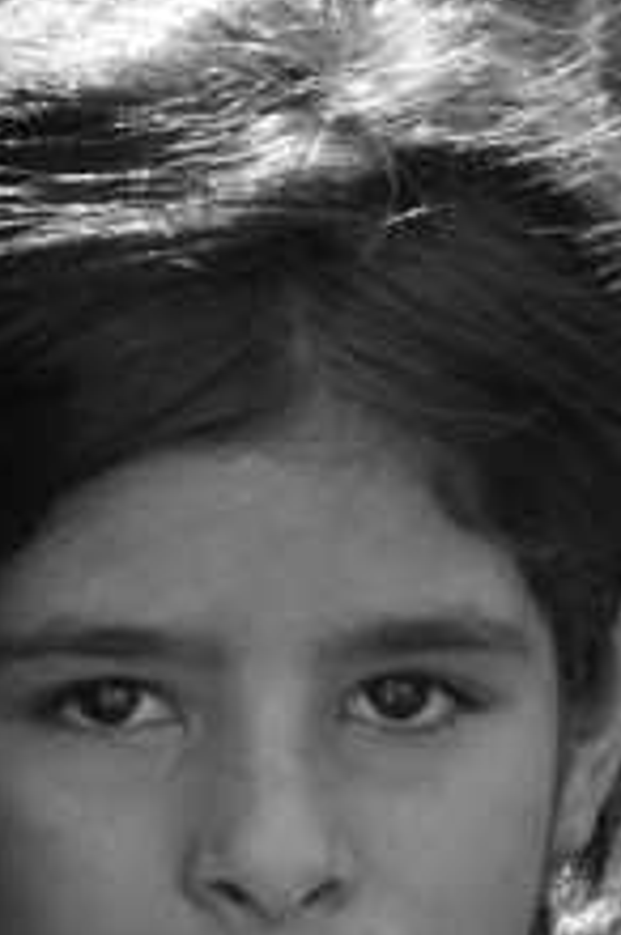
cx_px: 272
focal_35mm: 819
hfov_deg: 1.7
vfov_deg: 2.5
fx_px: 21257
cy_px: 748
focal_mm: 300
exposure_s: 1/250
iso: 400
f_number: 6.3
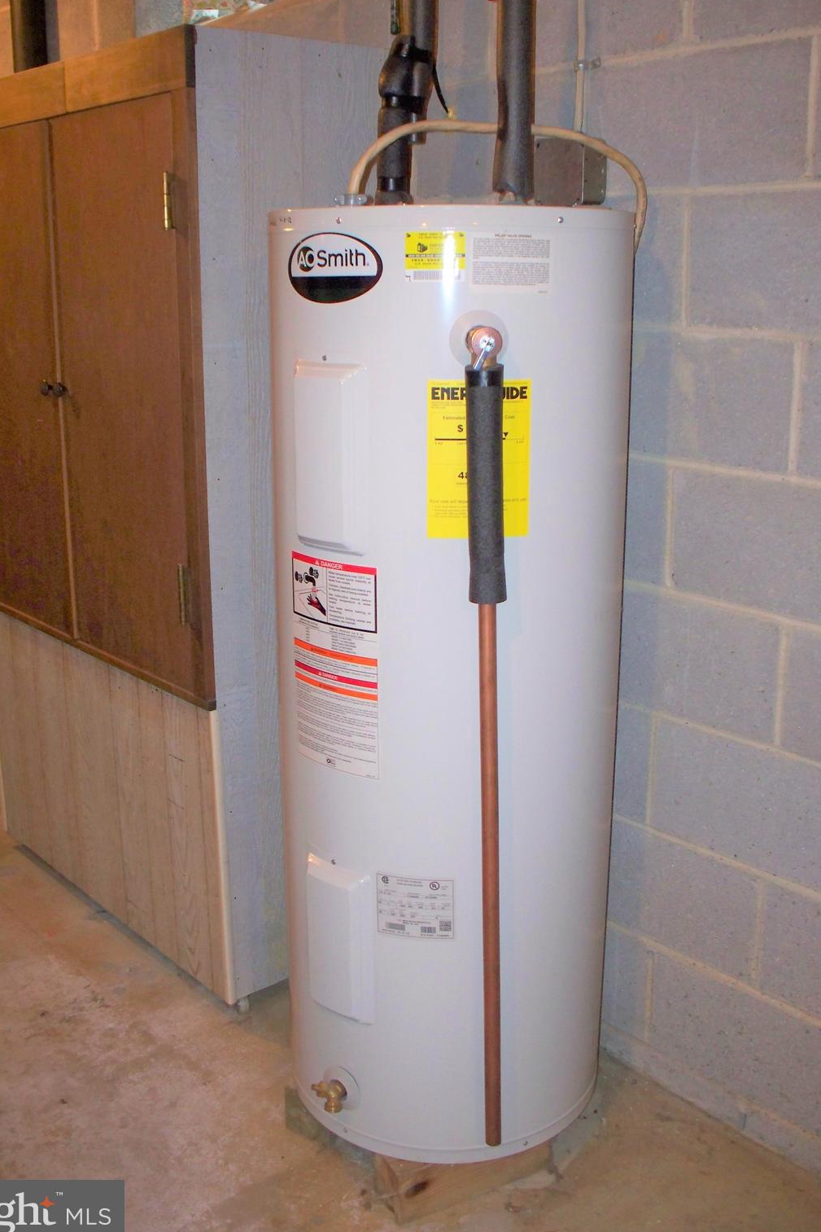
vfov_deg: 50.7
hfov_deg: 35.1
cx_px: 390
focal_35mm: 38
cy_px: 621
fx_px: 1300
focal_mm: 7.54
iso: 200
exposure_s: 1/30
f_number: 2.8
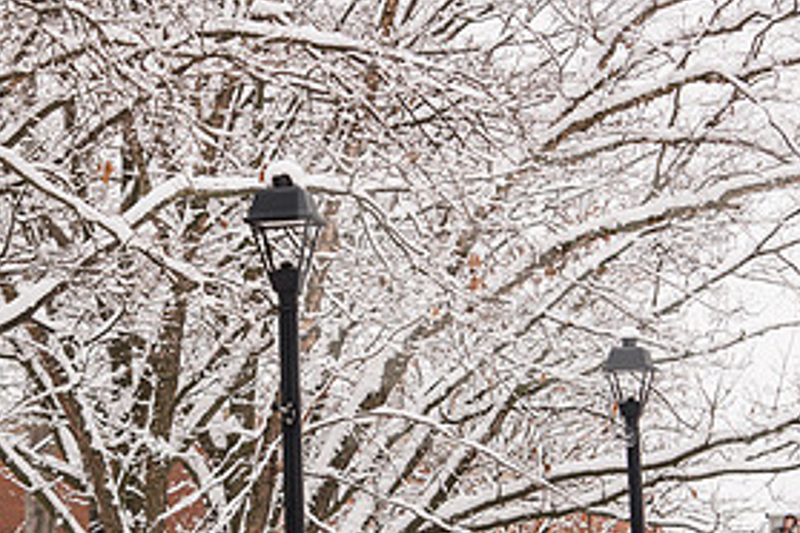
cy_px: 494
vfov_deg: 5.9
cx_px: 212
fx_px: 5177
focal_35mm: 233
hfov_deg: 8.8
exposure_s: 1/500
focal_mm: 112
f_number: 3.5
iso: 160
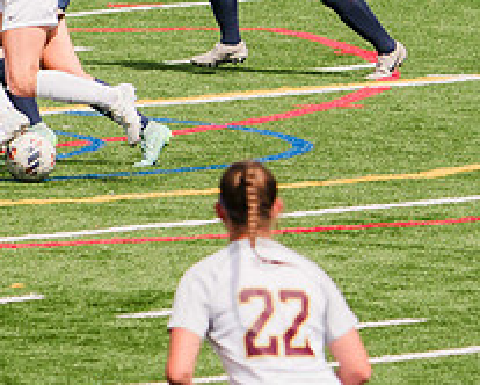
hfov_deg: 1.9
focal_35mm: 1015
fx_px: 14433
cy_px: 62
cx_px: 40
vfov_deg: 1.5
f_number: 5.6
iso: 200
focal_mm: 257
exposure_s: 1/1600
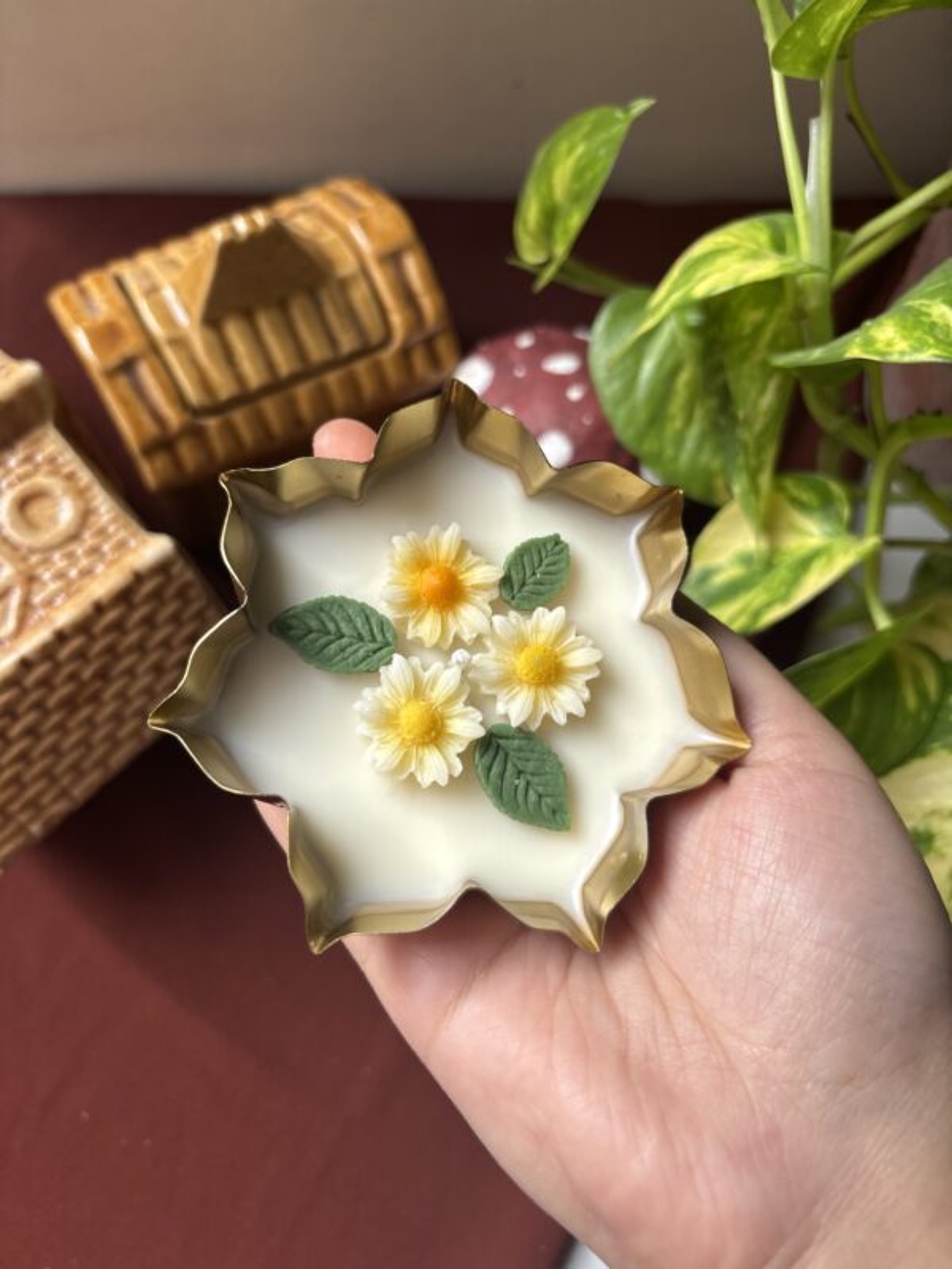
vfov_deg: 67.3
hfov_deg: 53.1
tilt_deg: -70.8
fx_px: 953
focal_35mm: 26
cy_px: 634
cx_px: 476
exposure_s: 1/121
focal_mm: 5.96
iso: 100
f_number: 1.6
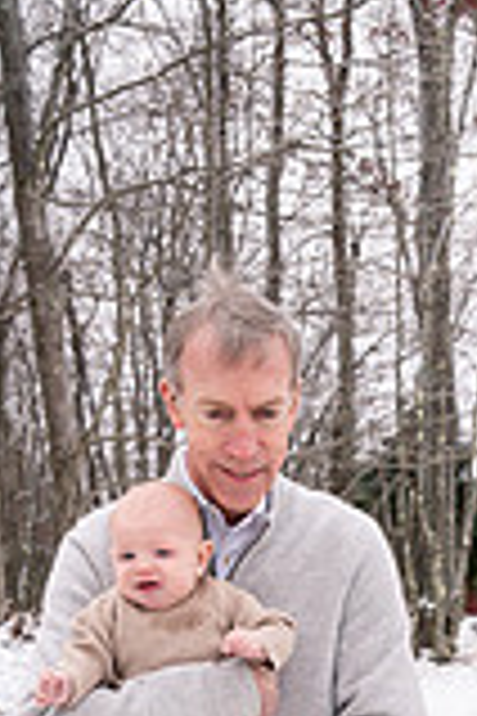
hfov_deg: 19.6
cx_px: 441
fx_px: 1351
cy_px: 770
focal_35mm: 68
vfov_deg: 27.4
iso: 400
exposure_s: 1/250
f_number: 4.5
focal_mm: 24
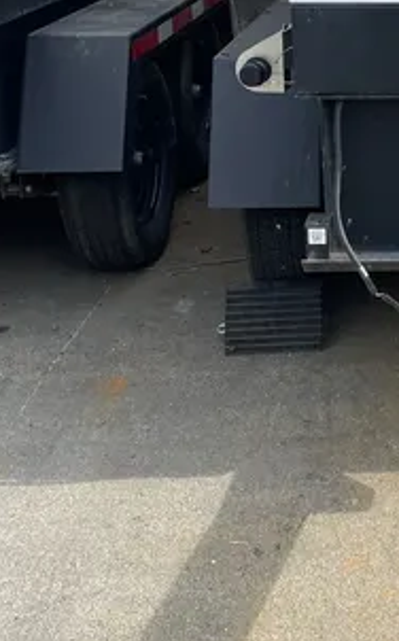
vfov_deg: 30.3
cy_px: 181
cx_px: 541
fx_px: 1169
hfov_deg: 17.9
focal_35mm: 67
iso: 32
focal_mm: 4.2
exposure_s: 1/1887
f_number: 1.6
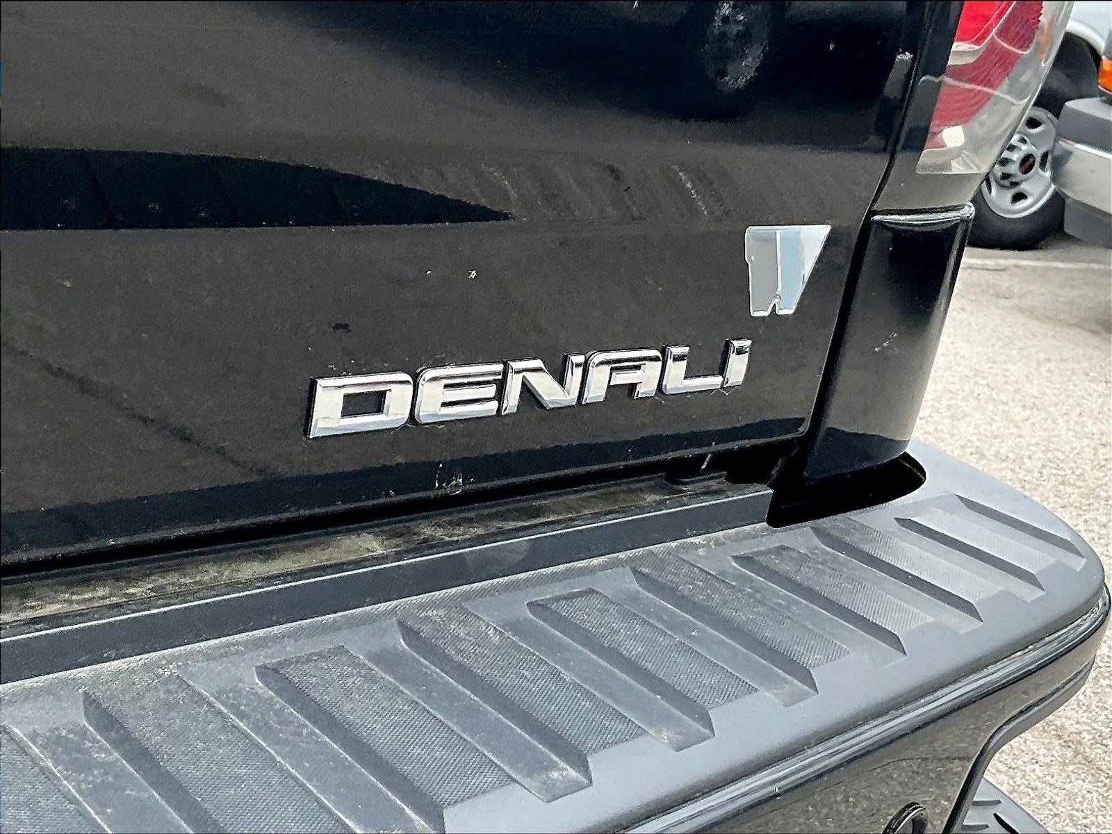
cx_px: 556
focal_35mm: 29
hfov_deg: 61.7
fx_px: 932
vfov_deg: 48.2
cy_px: 417
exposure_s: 1/461
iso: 25
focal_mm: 3
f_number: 1.8
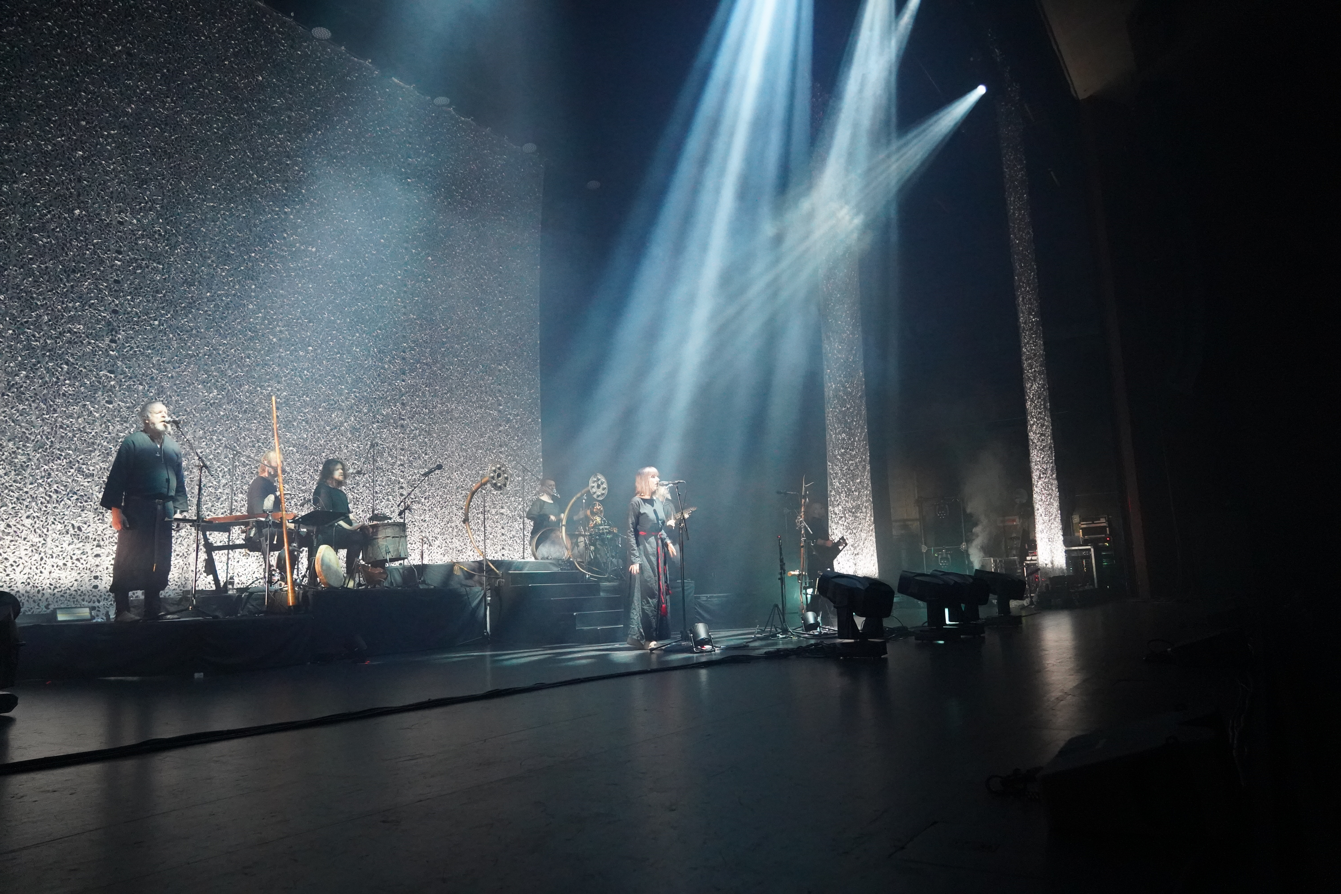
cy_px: 447
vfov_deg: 53.1
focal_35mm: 24
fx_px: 894
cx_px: 670
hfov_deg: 73.7
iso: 12800
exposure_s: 1/60
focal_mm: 24
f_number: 4
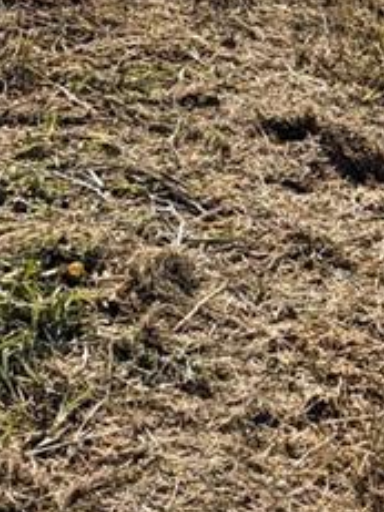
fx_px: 1999
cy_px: -151
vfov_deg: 14.1
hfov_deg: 11.0
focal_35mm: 135
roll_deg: -0.8
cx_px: 180
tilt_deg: -10.4
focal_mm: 5.96
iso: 64
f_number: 1.6
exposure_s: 1/3831
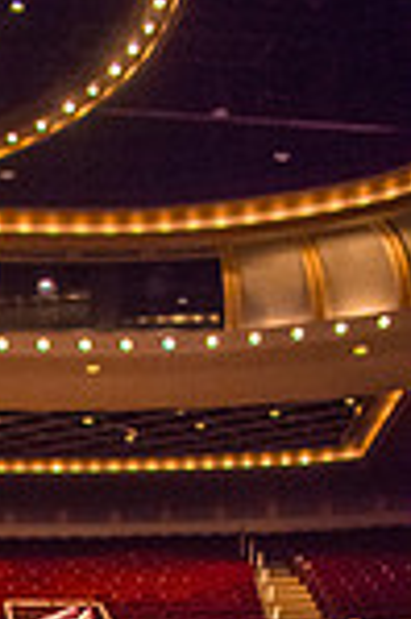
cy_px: 864
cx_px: -208
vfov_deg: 17.7
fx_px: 1819
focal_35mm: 106
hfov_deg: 12.3
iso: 6400
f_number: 2.8
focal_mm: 35
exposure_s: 1/200
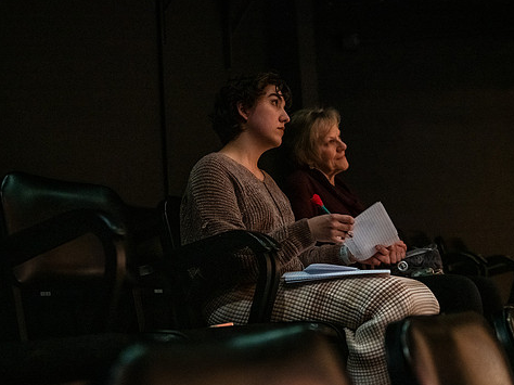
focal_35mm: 53
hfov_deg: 36.2
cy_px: 203
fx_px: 787
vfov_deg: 27.5
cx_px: 252
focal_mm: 45
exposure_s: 1/125
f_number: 2.8
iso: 8000
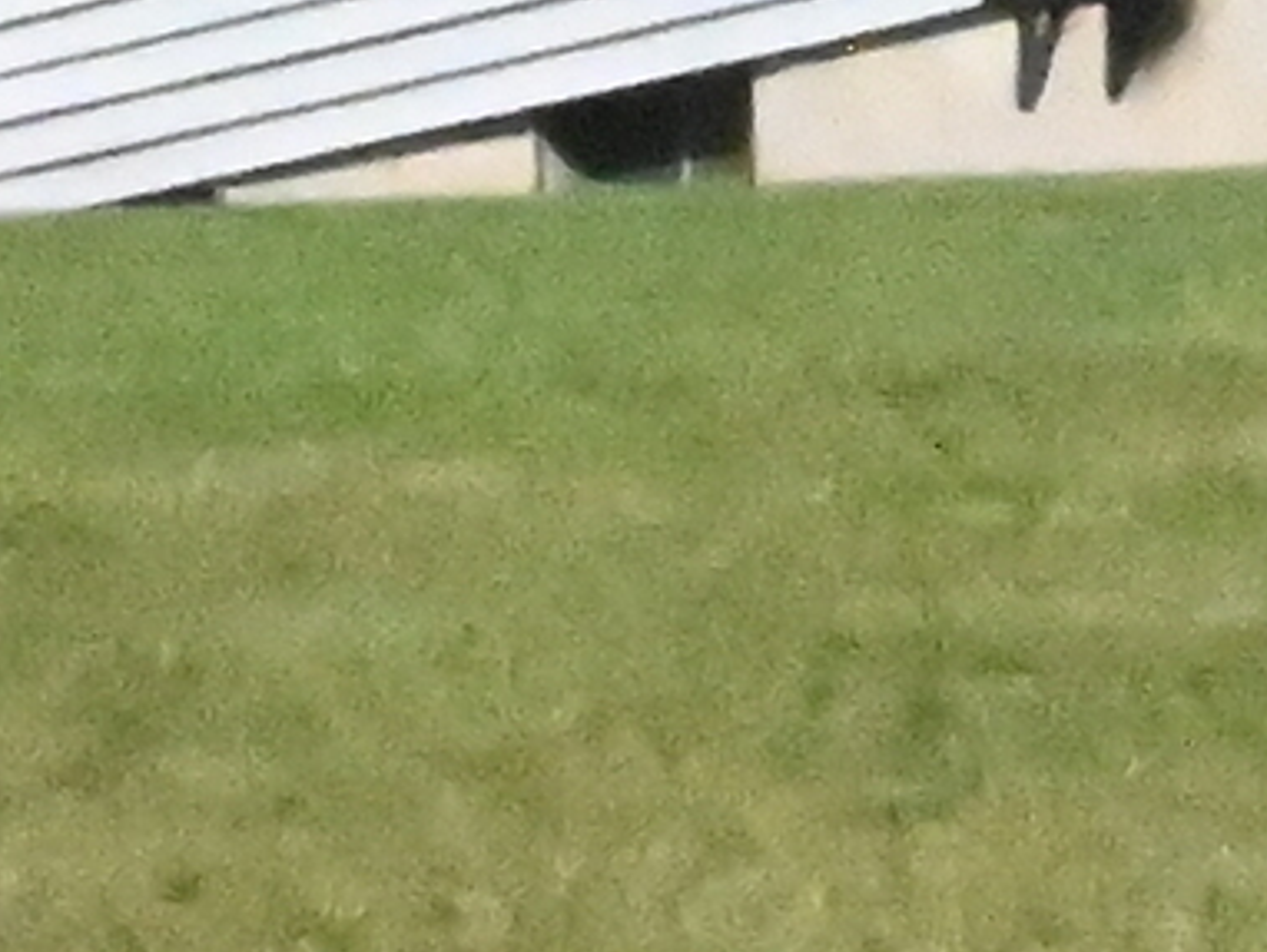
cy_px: -1887
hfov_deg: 4.8
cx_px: 3320
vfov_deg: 3.6
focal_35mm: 402
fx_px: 14723
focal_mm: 35
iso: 36000
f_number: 27
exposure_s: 1/8000
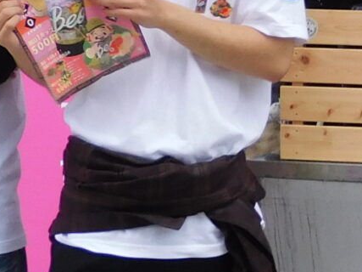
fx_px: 2195
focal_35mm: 210
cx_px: 720
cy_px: -8
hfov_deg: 8.9
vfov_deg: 7.0
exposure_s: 1/60
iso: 125
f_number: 3.8
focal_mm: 6.3
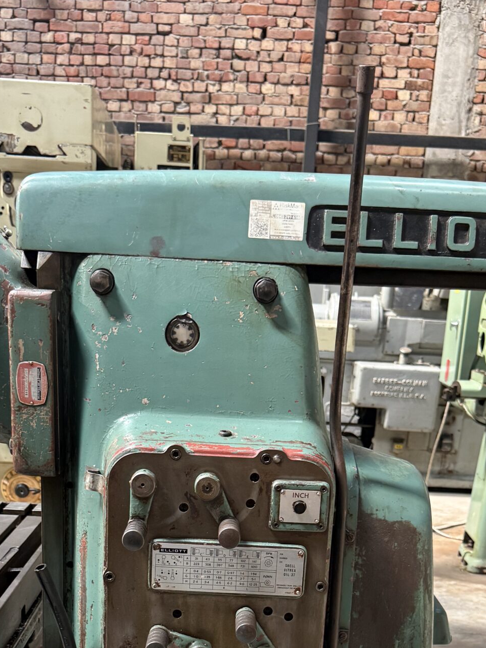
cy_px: 562
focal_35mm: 48
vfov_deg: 37.5
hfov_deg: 30.2
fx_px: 899
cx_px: 214
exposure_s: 1/60
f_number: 1.78
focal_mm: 6.76
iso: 250
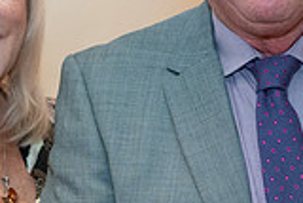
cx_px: 107
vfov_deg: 8.9
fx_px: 1297
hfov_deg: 13.3
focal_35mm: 154
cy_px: 96
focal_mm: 35
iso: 1250
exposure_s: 1/80
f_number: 2
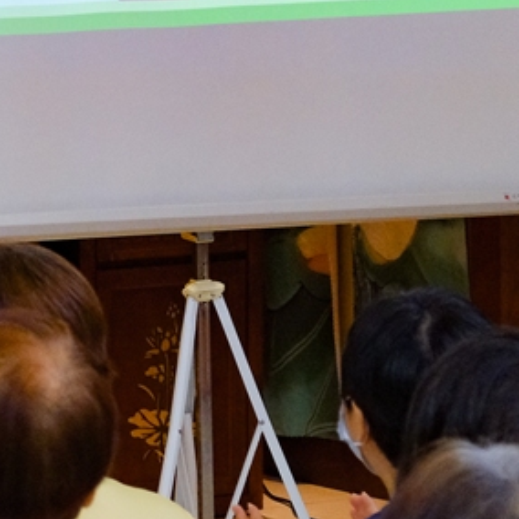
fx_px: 3630
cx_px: -389
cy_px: 122
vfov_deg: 8.2
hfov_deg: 7.9
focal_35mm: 214
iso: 2500
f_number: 5.6
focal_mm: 41.1
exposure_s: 1/250
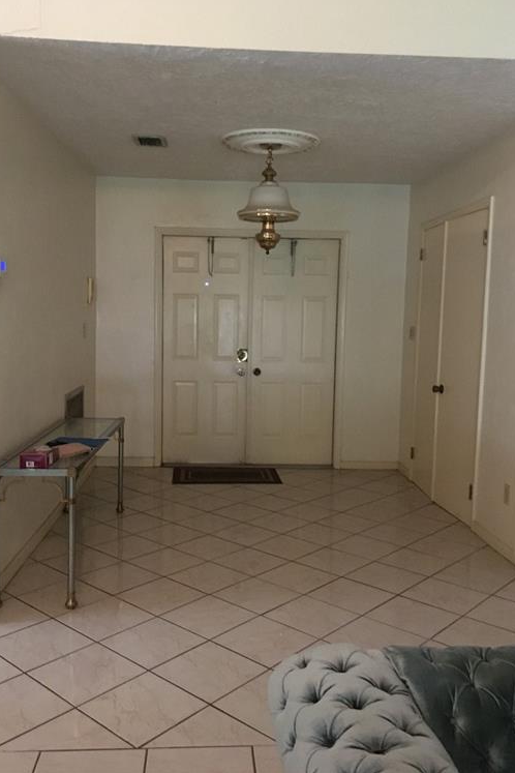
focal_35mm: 31
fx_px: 665
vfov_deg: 60.3
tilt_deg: -5.6
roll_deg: -0.2
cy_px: 378
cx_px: 239
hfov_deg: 42.3
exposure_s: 1/15
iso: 320
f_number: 2.2
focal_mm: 4.15
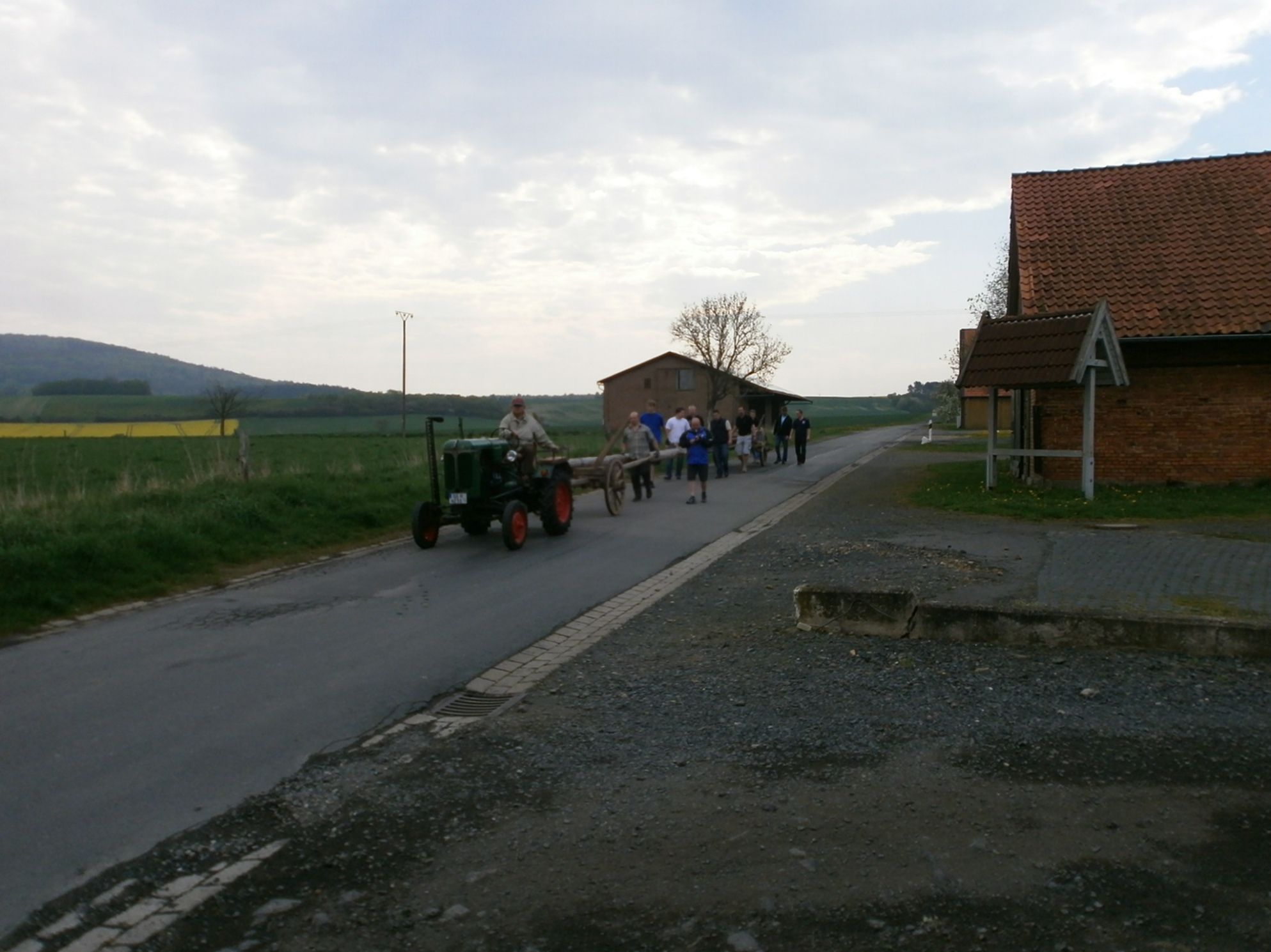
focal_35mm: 27
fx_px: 991
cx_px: 636
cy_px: 476
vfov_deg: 51.3
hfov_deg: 65.3
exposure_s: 1/80
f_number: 10
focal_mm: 4.8
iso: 100
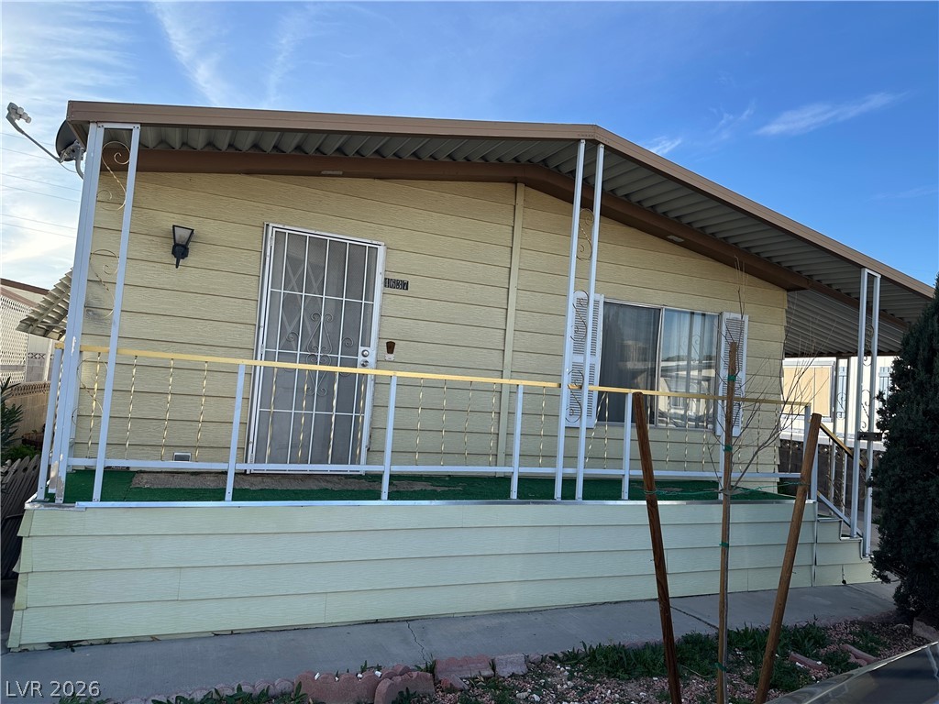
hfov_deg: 71.6
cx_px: 470
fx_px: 651
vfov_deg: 56.8
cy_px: 352
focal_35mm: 24
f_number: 1.78
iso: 80
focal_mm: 6.86
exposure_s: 1/1779
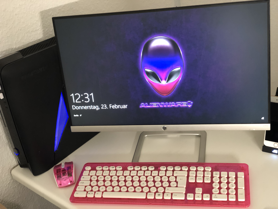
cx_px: 139
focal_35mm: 52
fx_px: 418
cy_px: 104
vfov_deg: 28.0
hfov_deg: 36.8
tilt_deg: -29.8
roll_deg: +10.3
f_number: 2.4
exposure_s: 1/8
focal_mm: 6
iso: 160
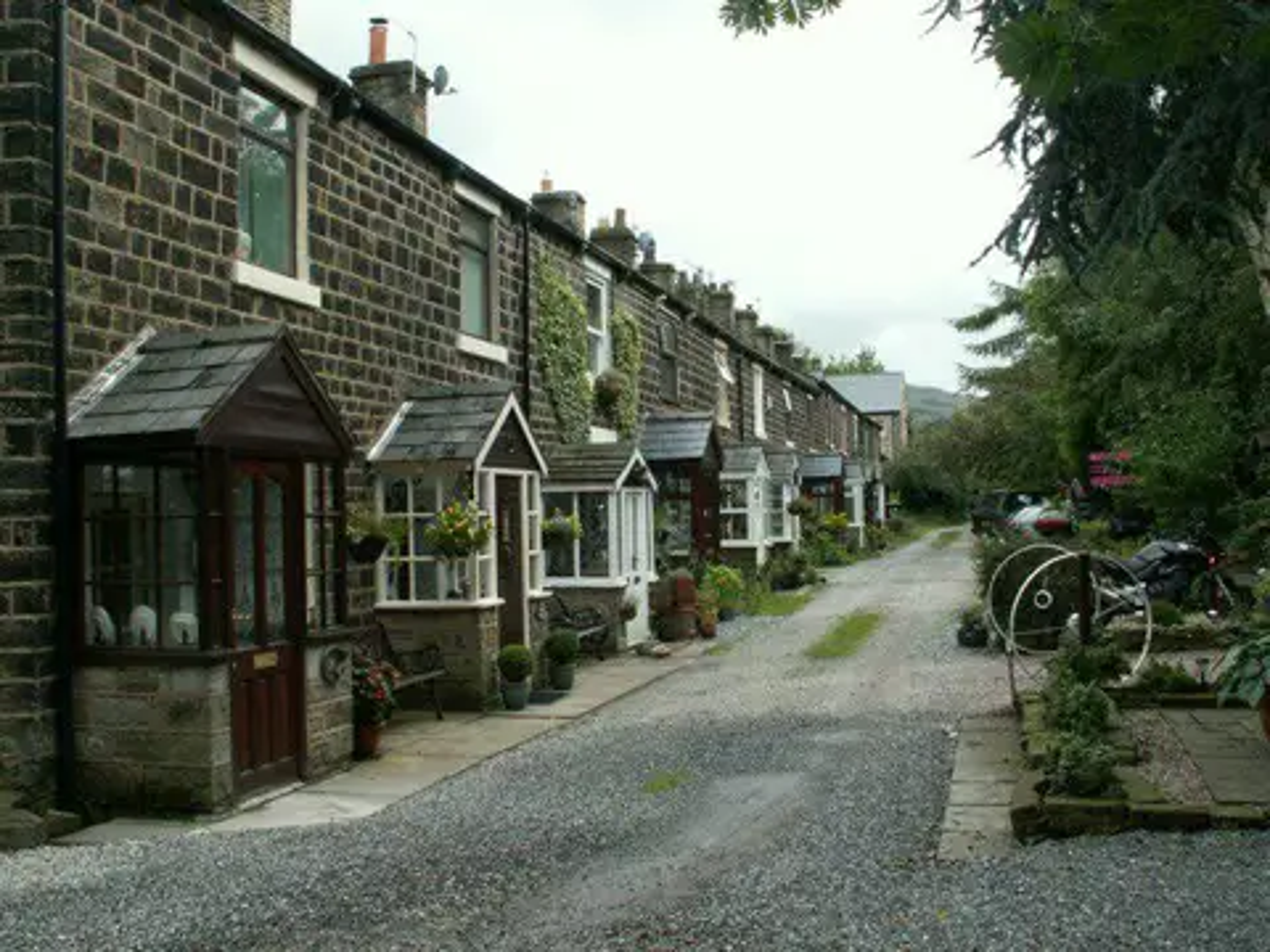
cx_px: 635
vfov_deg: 40.7
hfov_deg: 52.6
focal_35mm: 35
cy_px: 476
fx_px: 1284
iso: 50
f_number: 5
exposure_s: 1/125
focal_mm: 5.86
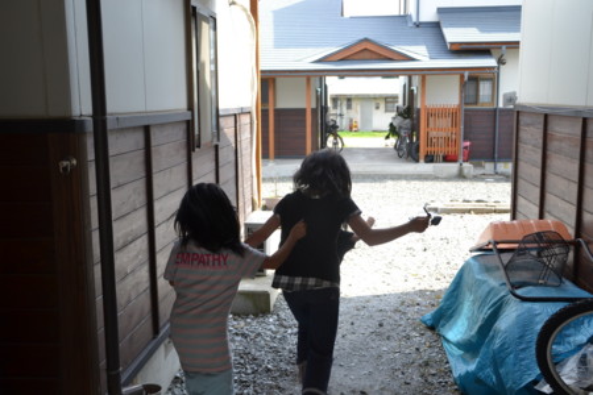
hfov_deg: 46.4
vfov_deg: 31.9
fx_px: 692
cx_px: 296
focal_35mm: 42
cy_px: 198
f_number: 5.6
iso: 100
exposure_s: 1/125
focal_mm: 28
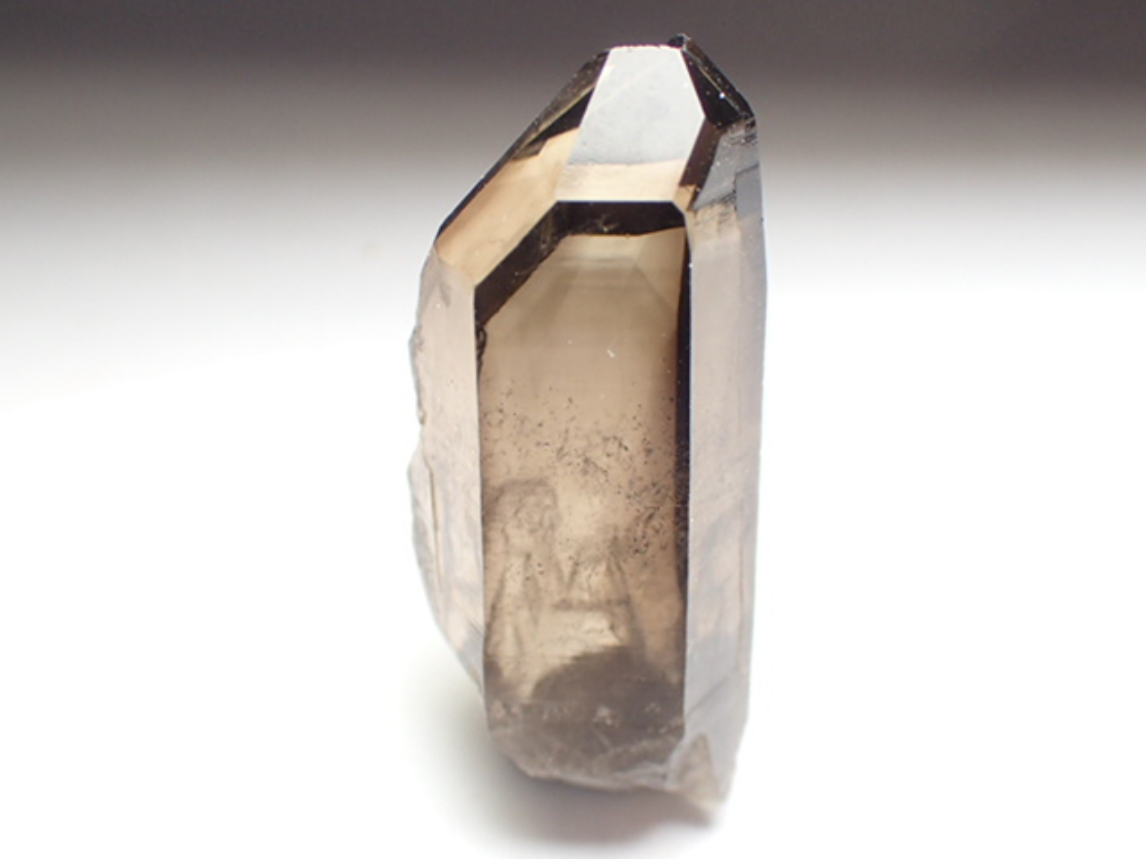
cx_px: 573
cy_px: 430
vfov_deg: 31.5
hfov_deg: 41.2
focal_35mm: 46
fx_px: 1523
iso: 250
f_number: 4.5
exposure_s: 1/200
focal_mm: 8.41
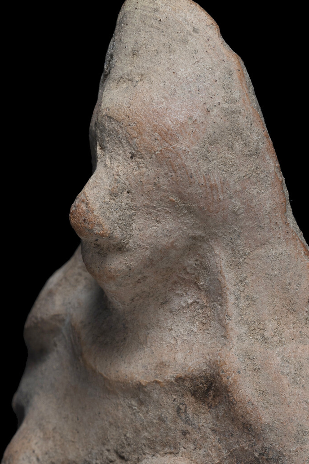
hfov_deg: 11.5
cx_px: 139
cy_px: 332
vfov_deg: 17.1
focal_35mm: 119
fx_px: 1533
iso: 100
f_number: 20
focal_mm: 60
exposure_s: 1/1.67
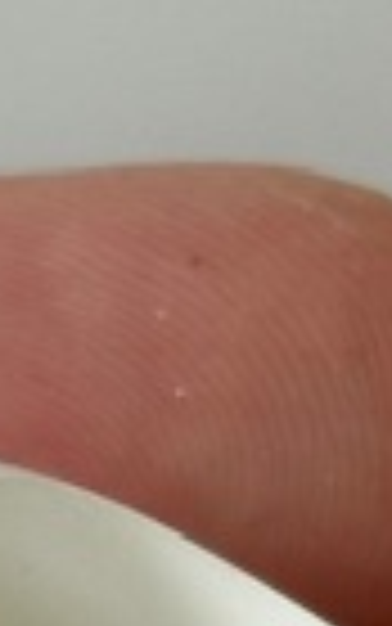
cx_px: -743
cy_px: 703
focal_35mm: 470
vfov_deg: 4.5
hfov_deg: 2.8
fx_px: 8026
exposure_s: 1/50
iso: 64
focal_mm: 6.86
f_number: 1.78
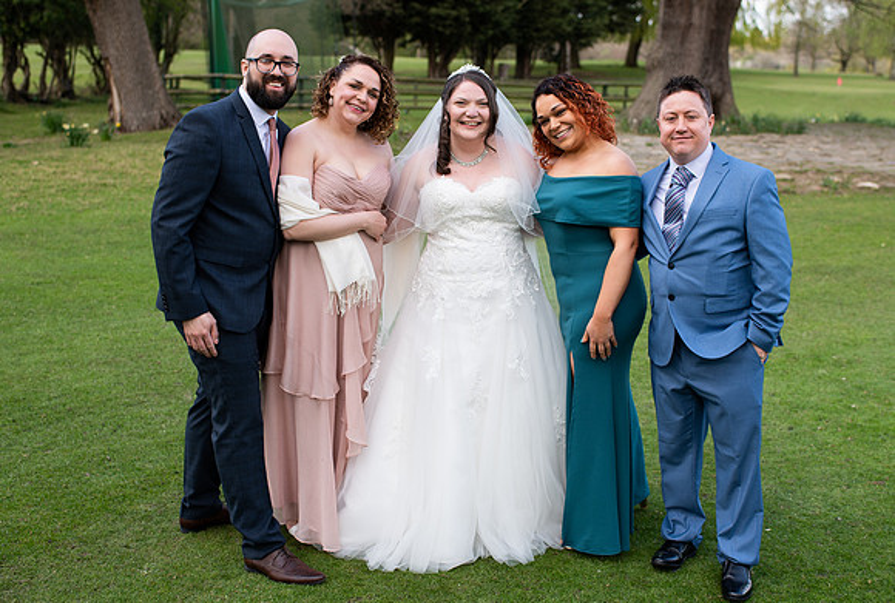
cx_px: 476
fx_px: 1177
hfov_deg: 41.6
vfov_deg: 28.7
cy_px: 283
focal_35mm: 47
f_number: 2.8
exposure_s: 1/320
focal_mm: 35
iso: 100
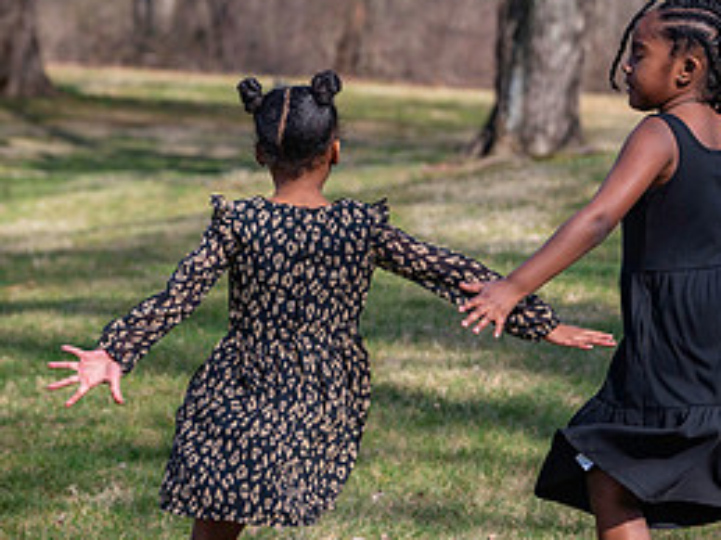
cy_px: 340
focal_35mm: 172
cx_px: 540
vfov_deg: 8.6
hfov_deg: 11.5
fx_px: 3581
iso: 250
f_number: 4
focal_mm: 80
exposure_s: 1/1600
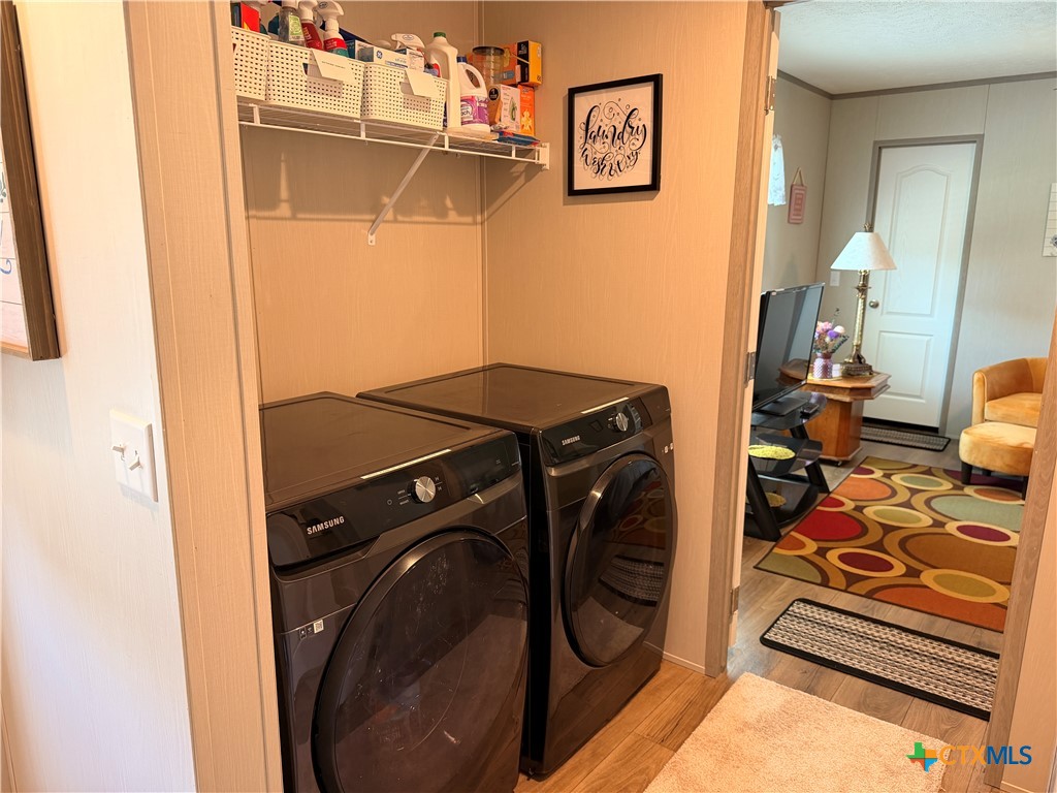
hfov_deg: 71.6
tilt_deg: -12.4
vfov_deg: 56.8
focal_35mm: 24
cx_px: 528
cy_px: 396
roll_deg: -0.1
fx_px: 733
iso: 200
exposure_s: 1/60
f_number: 1.78
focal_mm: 6.76
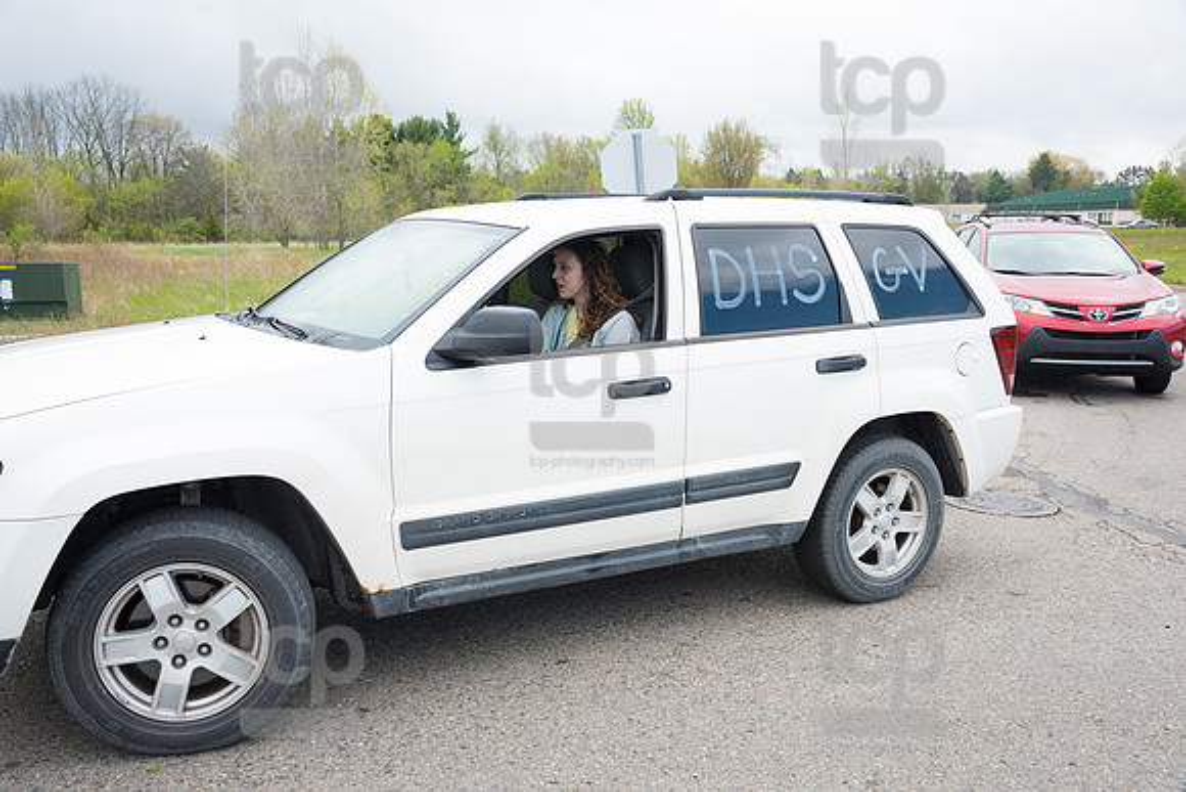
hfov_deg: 55.8
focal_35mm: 34
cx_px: 593
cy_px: 396
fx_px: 1120
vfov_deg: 38.9
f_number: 7.1
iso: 1250
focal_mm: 34
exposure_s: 1/800
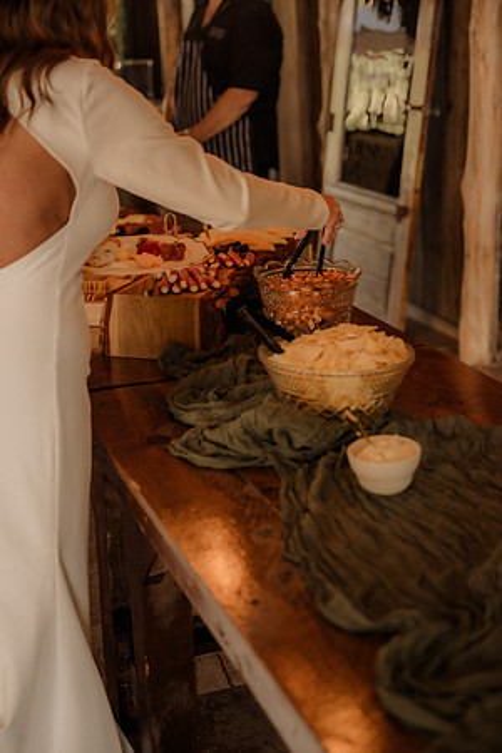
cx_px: 251
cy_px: 376
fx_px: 1150
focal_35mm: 55
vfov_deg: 36.2
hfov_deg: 24.6
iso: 1250
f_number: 2.8
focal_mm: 55
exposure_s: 1/250
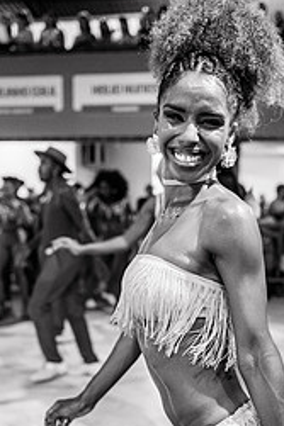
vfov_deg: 44.9
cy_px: 277
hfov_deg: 31.0
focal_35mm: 43
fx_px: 509
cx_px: 173
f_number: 1.8
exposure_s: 1/320
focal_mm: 24
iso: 1600
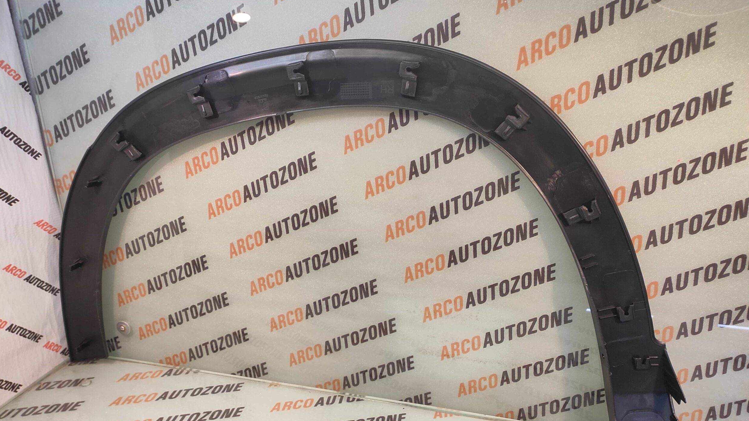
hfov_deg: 89.6
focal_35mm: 19
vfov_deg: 57.1
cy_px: 280
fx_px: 377
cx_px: 368
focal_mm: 4.74
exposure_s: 1/33
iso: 209
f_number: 1.79
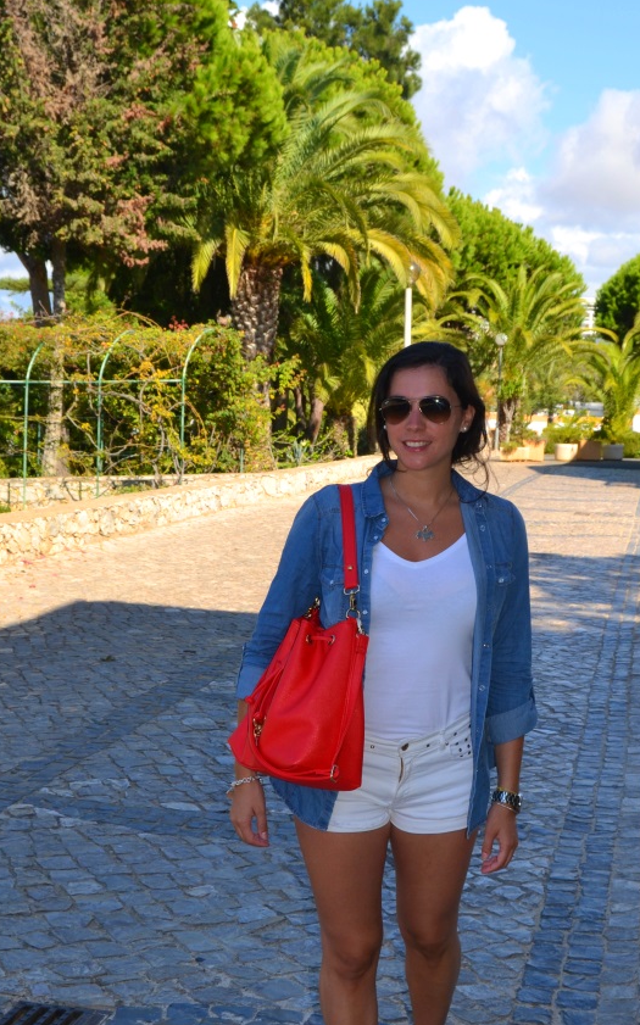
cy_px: 569
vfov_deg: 36.9
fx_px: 1536
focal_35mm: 55
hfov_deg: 23.5
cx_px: 404
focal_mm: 24
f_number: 8
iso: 100
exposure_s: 1/200
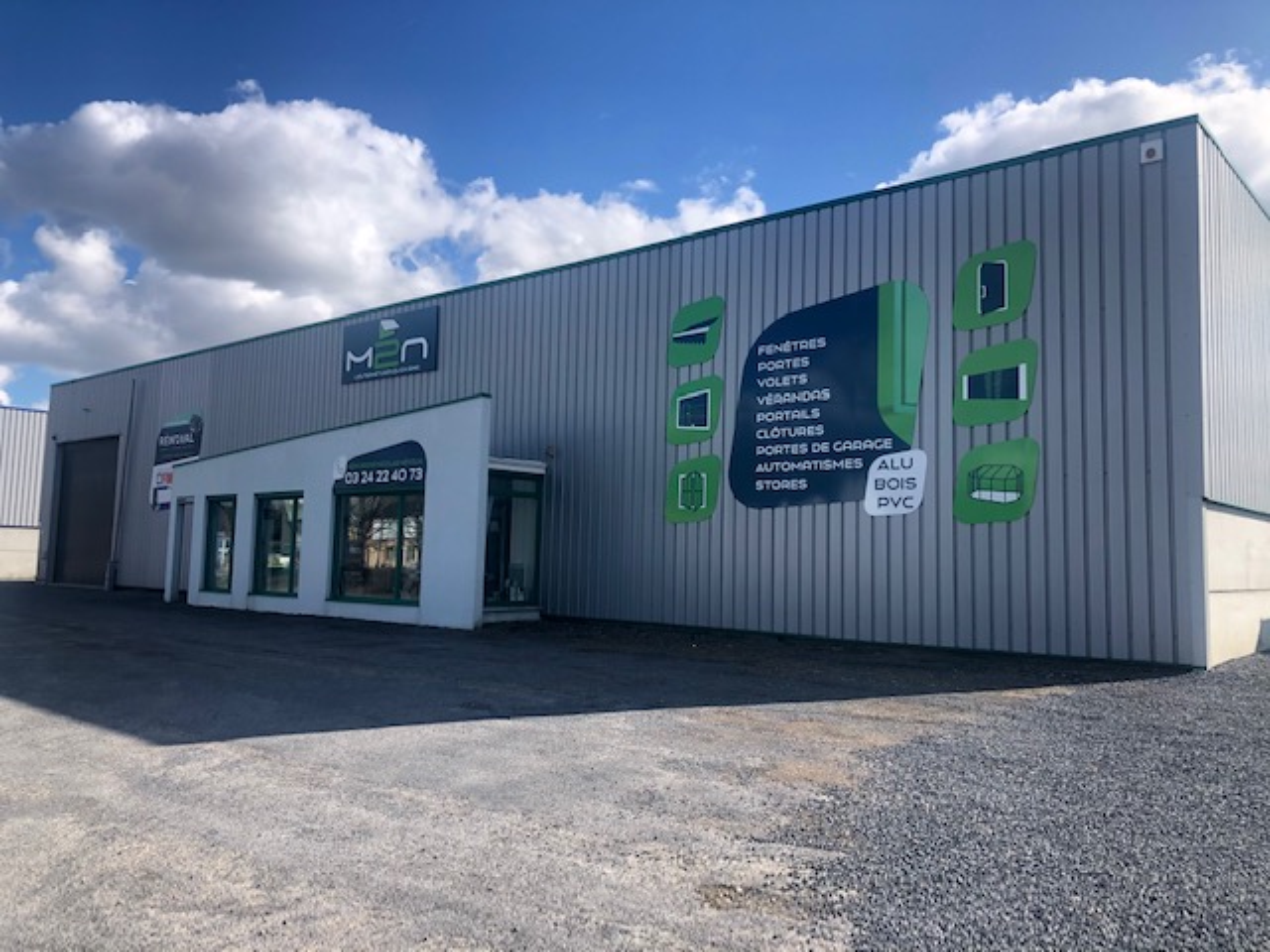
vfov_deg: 49.7
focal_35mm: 28
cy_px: 476
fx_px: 1027
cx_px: 635
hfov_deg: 63.4
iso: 20
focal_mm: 3.99
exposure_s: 1/873
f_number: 1.8
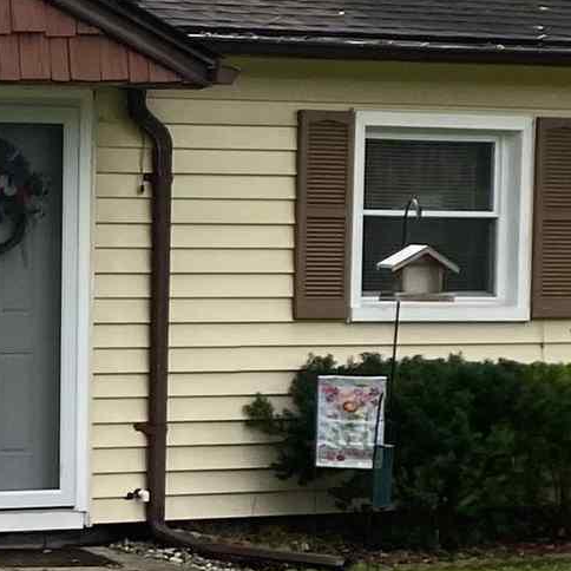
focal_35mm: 146
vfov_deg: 12.0
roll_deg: -0.1
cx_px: -750
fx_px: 2725
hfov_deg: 10.5
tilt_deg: -2.5
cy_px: 374
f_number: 1.8
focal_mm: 4.25
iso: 32
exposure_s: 1/174
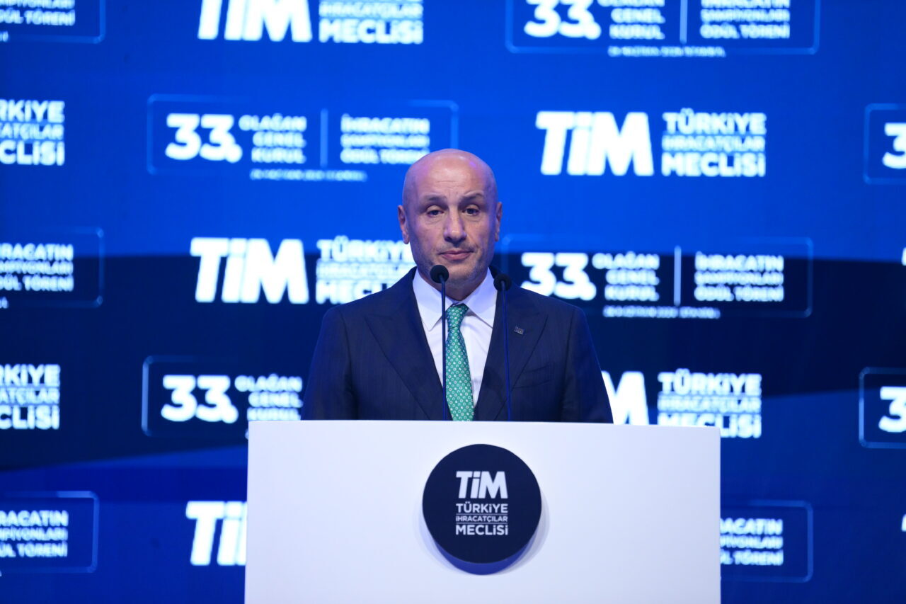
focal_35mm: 340
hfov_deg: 6.1
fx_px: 8555
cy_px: 302
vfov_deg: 4.0
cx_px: 453
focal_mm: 340
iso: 3200
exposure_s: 1/100
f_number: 5.3
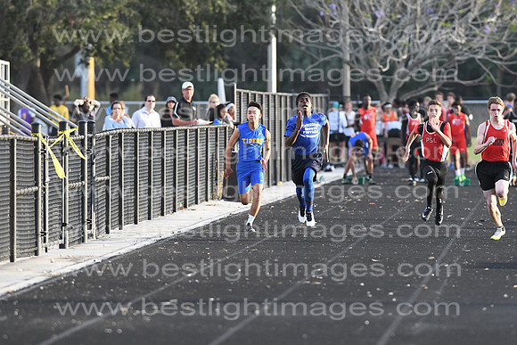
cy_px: 172
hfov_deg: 4.6
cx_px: 258
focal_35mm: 450
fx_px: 6464
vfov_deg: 3.1
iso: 2000
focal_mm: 300
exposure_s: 1/2000
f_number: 4
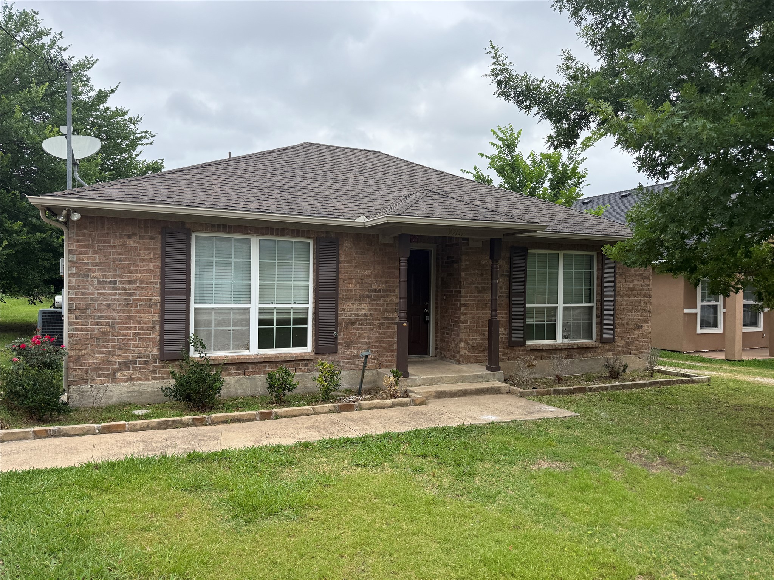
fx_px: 537
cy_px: 290
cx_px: 387
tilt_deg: -0.1
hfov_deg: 71.6
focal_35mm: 24
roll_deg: -0.1
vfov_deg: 56.8
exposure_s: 1/1091
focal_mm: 6.76
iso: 80
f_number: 1.78
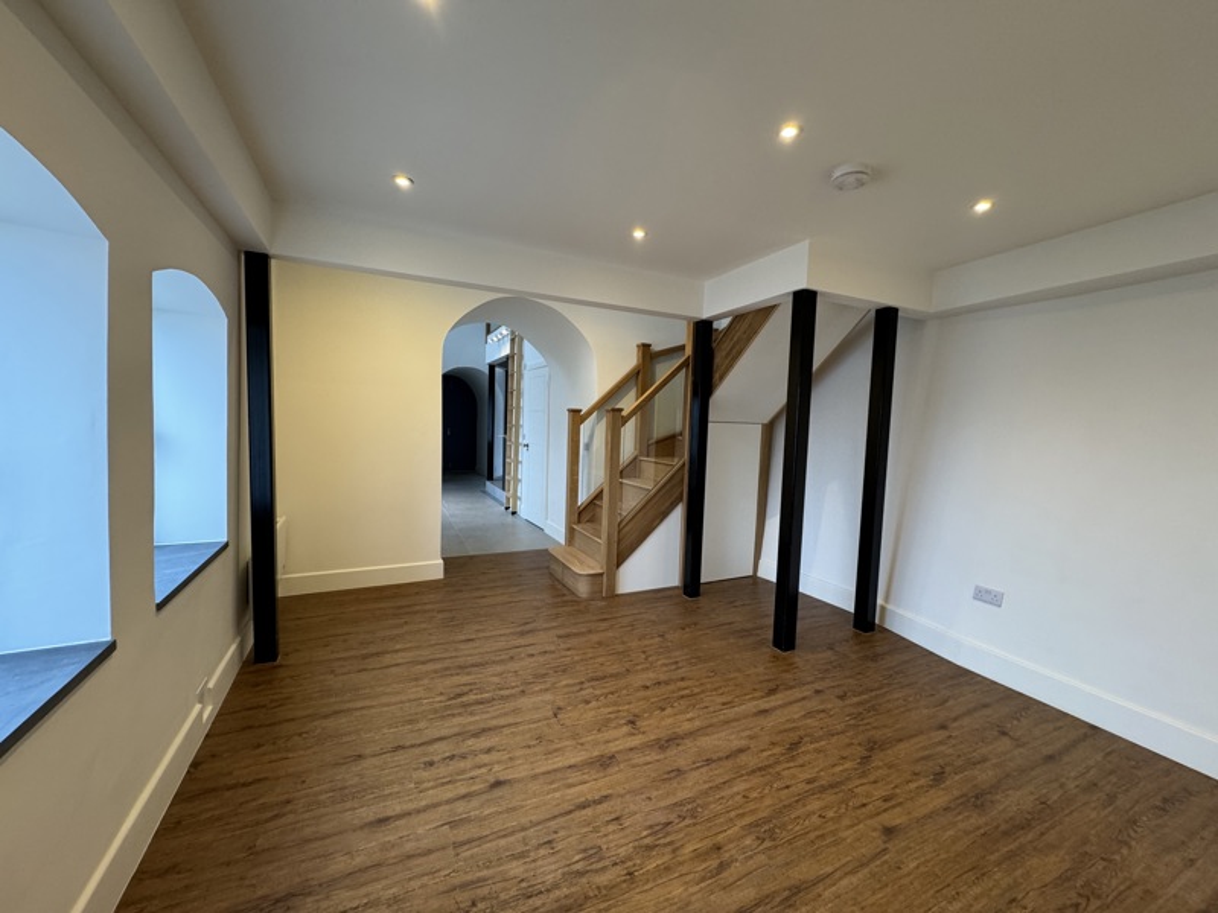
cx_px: 609
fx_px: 493
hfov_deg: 102.1
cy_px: 456
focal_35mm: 14
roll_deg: -2.1
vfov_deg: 85.7
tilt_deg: -3.2
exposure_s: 1/100
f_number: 2.2
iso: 200
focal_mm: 2.22
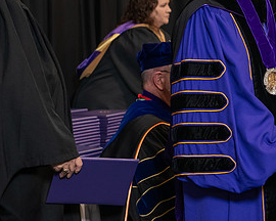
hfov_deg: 13.4
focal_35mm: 141
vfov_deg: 10.9
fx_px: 1152
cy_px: 69
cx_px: 294
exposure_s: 1/125
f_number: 5
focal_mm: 70
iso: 2000
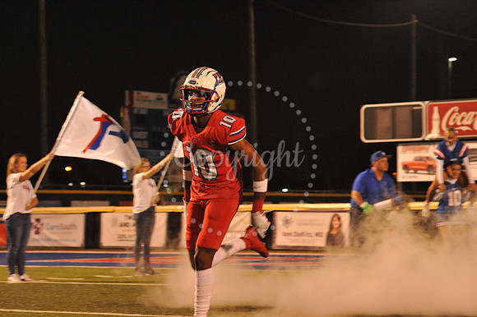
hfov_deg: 17.1
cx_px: 238
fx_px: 1589
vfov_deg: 11.4
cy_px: 158
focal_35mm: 120
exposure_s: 1/160
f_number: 7.1
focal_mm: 120
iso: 5000
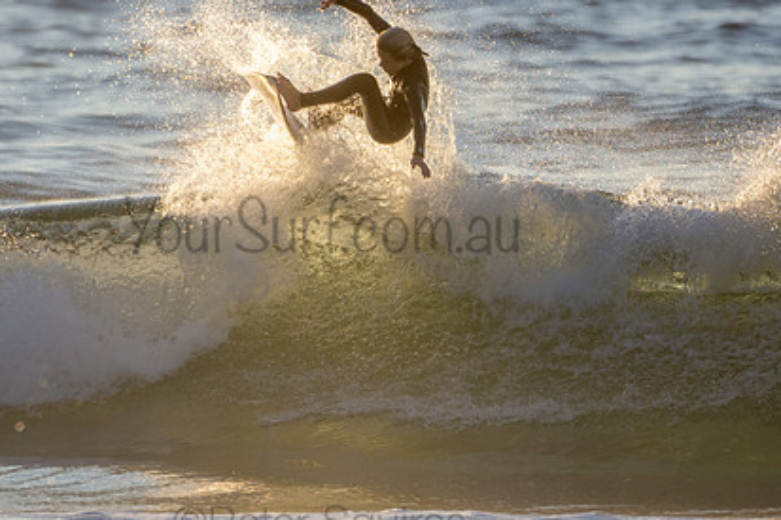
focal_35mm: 1012
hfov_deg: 2.0
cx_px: 320
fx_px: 21945
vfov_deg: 1.4
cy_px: 209
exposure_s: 1/1250
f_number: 5.6
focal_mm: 480
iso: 360
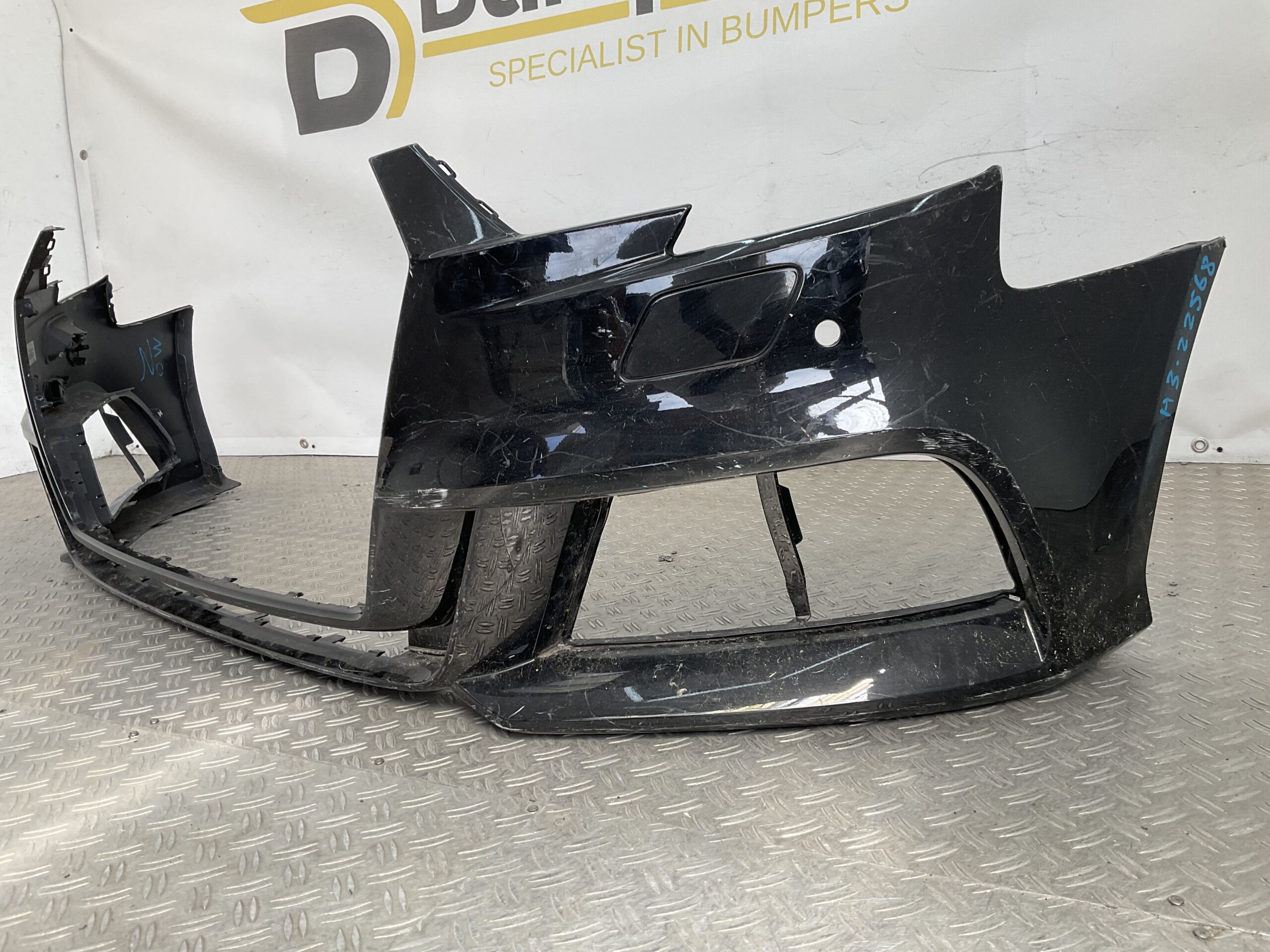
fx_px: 1064
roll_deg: +4.2
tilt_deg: -14.3
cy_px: 476
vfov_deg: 48.2
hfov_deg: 61.7
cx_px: 635
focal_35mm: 29
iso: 16
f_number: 1.8
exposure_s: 1/217
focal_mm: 3
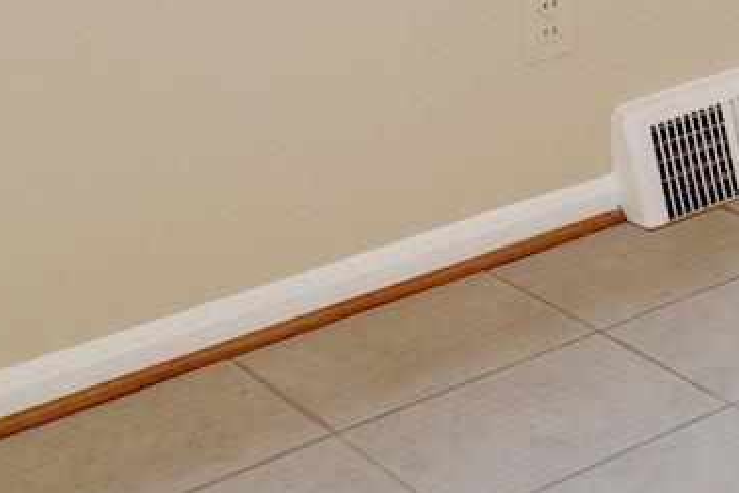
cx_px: 1553
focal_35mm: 88
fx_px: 1807
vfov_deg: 13.1
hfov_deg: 16.4
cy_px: -536
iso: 200
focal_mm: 16
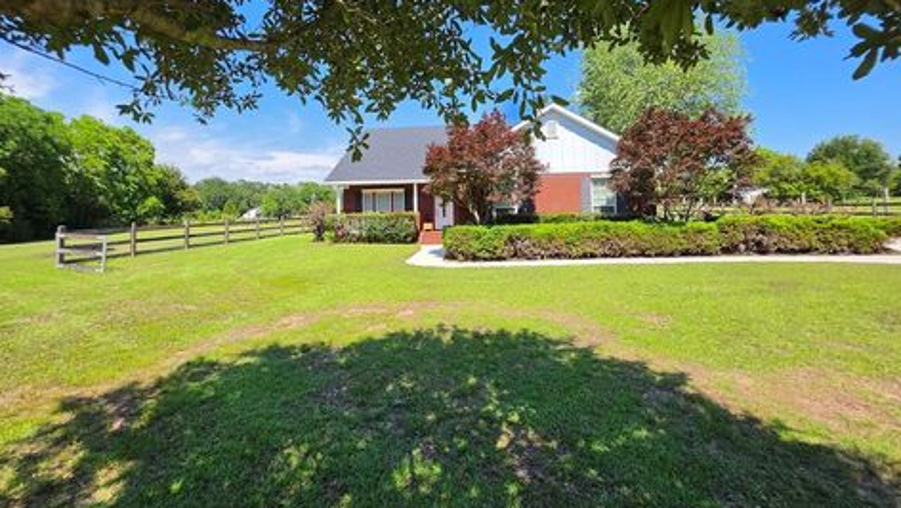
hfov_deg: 102.9
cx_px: 431
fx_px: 359
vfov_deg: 69.8
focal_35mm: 15
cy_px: 200
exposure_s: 1/1293
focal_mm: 2.2
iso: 32
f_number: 1.9
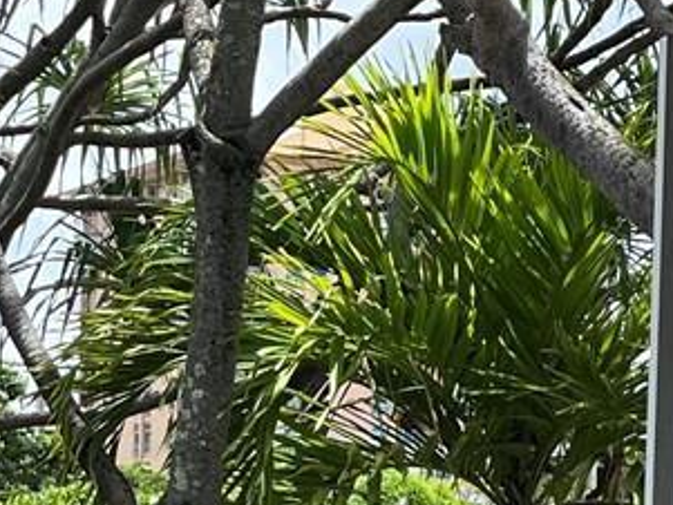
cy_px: 630
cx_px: 1160
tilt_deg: +0.4
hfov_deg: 13.1
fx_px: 2684
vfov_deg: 10.5
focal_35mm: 138
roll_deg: -0.9
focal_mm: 5.1
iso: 50
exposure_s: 1/1647
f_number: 1.6
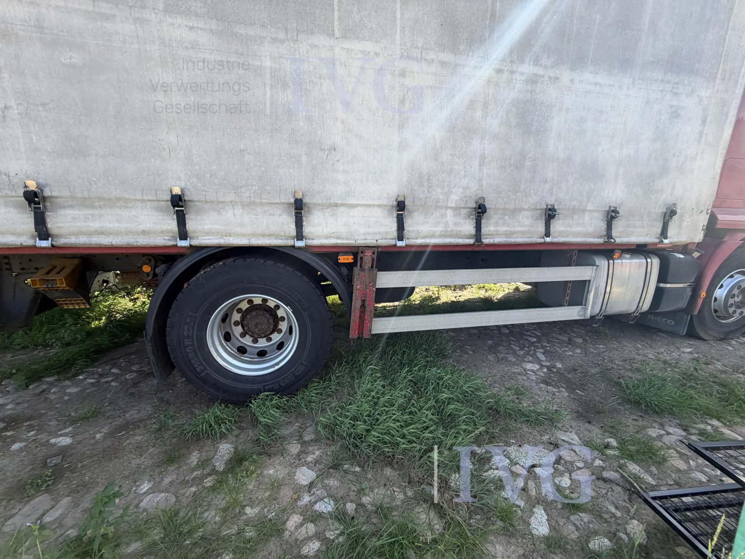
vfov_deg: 85.7
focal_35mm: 14
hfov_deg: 102.1
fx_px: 301
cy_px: 280
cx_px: 372
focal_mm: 2.22
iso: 50
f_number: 2.2
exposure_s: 1/286
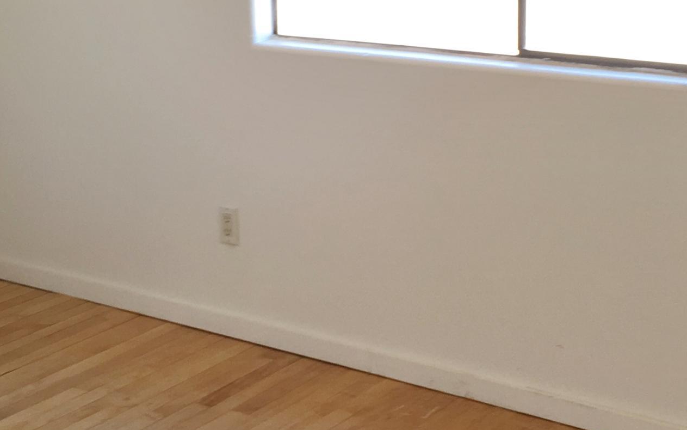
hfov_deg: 28.2
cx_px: 345
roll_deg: +0.6
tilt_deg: -11.6
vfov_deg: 17.8
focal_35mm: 73
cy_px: 107
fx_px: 1367
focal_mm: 4.15
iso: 25
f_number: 2.2
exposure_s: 1/60
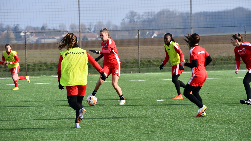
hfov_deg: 9.8
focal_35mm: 221
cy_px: 68
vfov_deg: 5.5
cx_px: 125
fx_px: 1471
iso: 180
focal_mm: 140
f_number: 8
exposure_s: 1/500
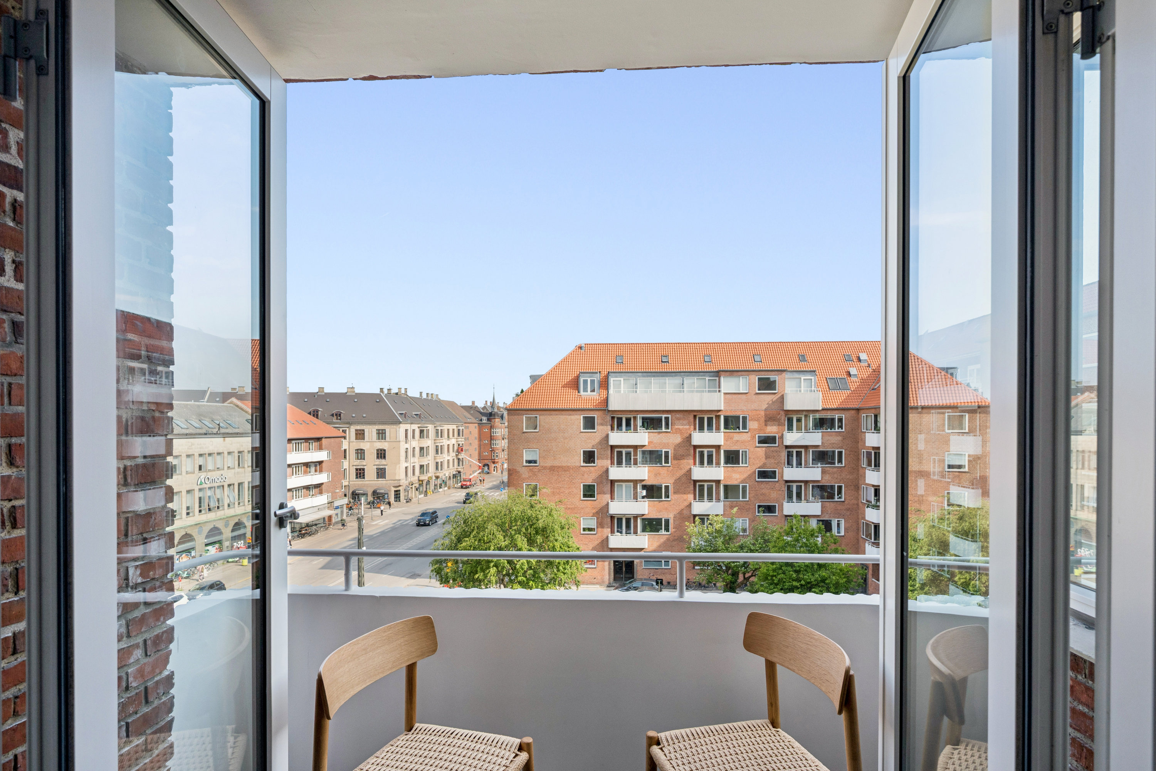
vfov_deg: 64.6
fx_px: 610
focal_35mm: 19
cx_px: 578
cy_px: 386
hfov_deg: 86.9
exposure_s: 1/640
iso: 400
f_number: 6.3
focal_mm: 19
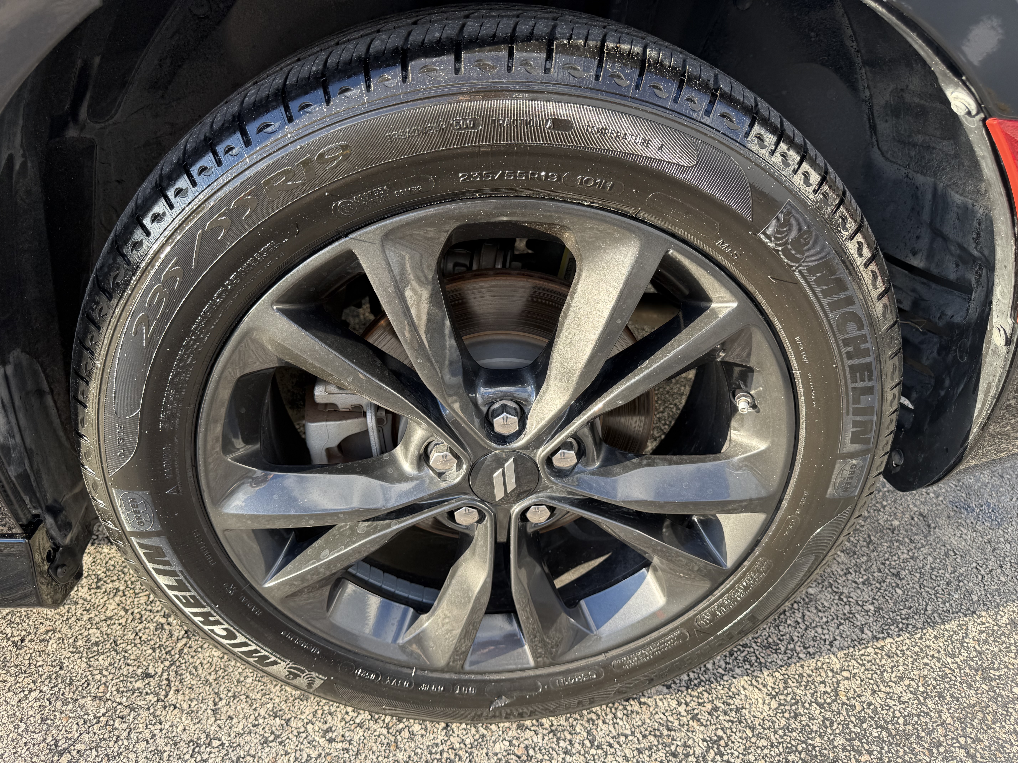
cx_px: 509
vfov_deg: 56.8
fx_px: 706
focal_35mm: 24
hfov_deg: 71.6
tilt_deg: -35.9
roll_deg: -6.6
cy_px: 382
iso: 80
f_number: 1.78
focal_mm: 6.76
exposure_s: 1/314
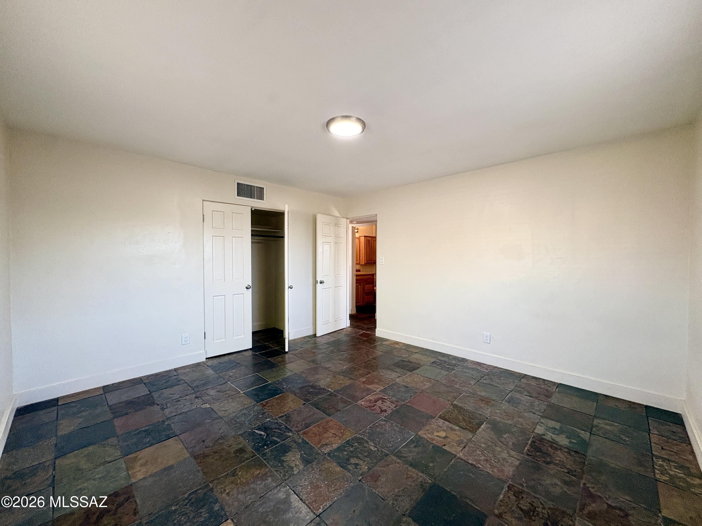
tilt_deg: -0.7
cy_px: 263
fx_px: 284
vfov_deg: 85.7
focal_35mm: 14
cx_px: 351
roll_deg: +0.0
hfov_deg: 102.1
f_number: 2.2
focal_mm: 2.22
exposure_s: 1/60
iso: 160
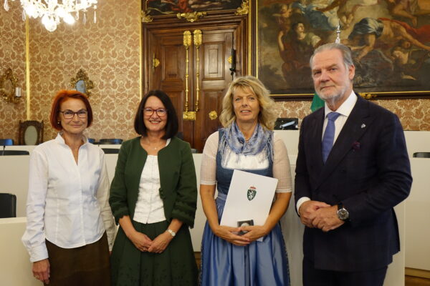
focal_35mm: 34
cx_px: 215
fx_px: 406
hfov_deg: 55.8
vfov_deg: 38.9
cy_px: 143
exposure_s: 1/30
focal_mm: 12.56
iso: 800
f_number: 2.8
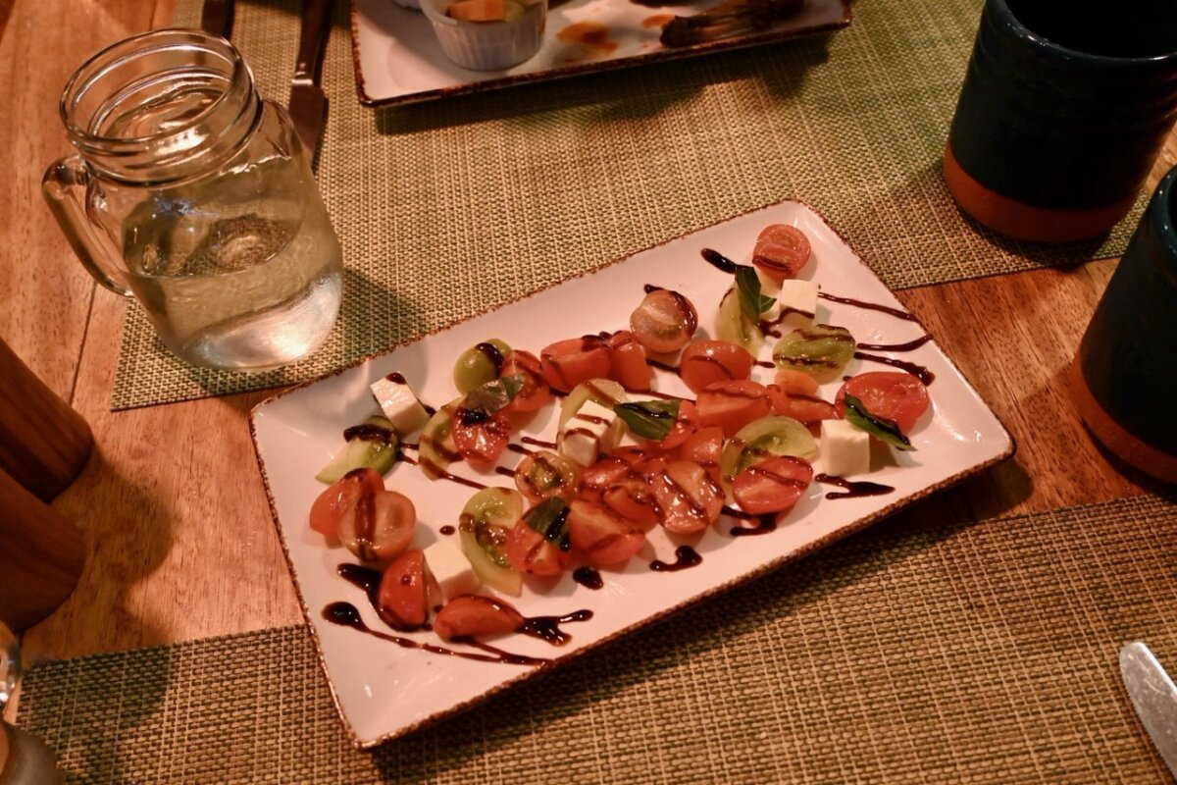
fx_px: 1030
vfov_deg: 41.7
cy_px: 392
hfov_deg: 59.5
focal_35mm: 32
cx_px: 588
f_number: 4
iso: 3200
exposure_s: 1/80
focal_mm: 21
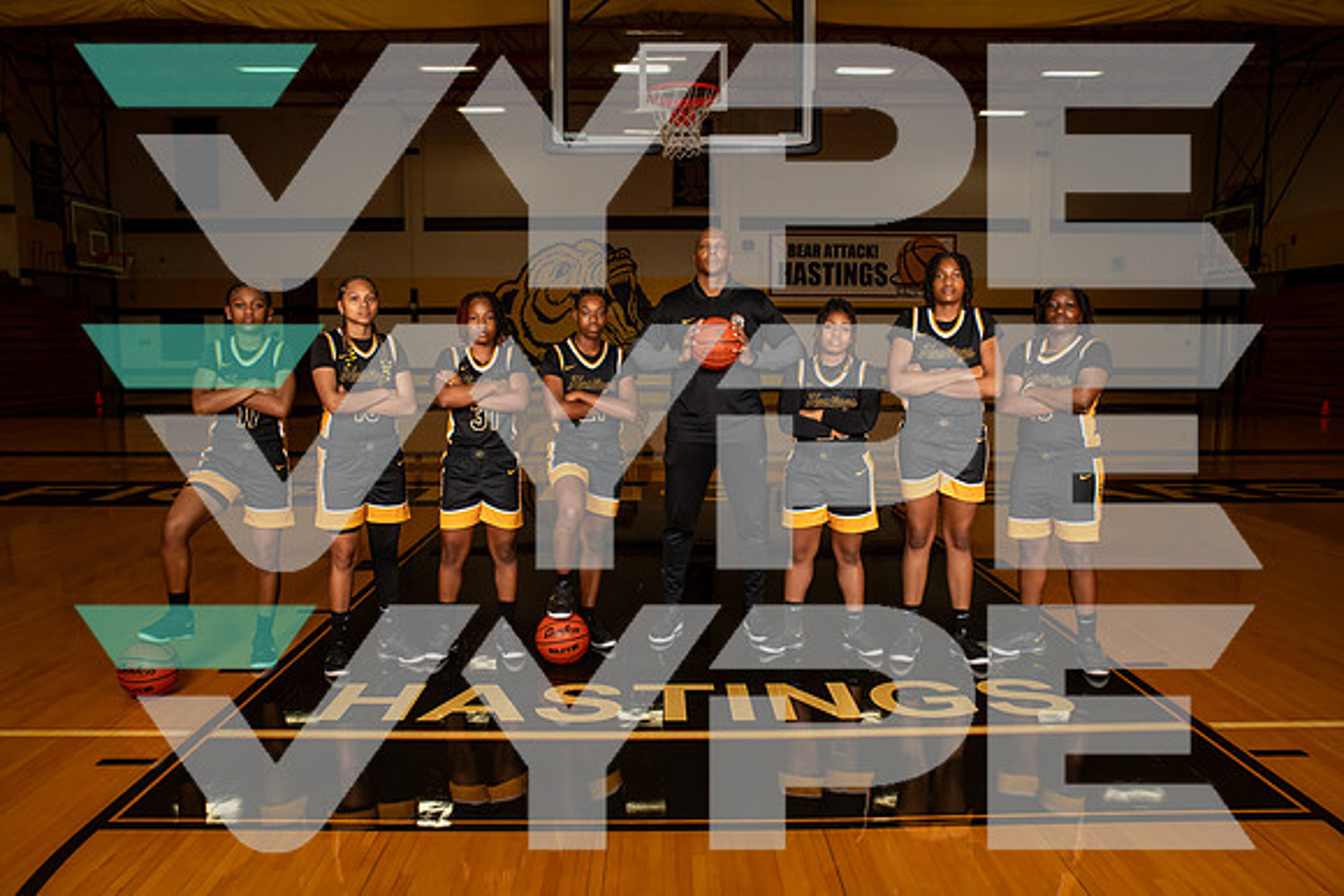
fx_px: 1120
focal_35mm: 30
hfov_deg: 61.9
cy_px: 448
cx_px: 672
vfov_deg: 43.6
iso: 640
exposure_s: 1/400
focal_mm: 30
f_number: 7.1
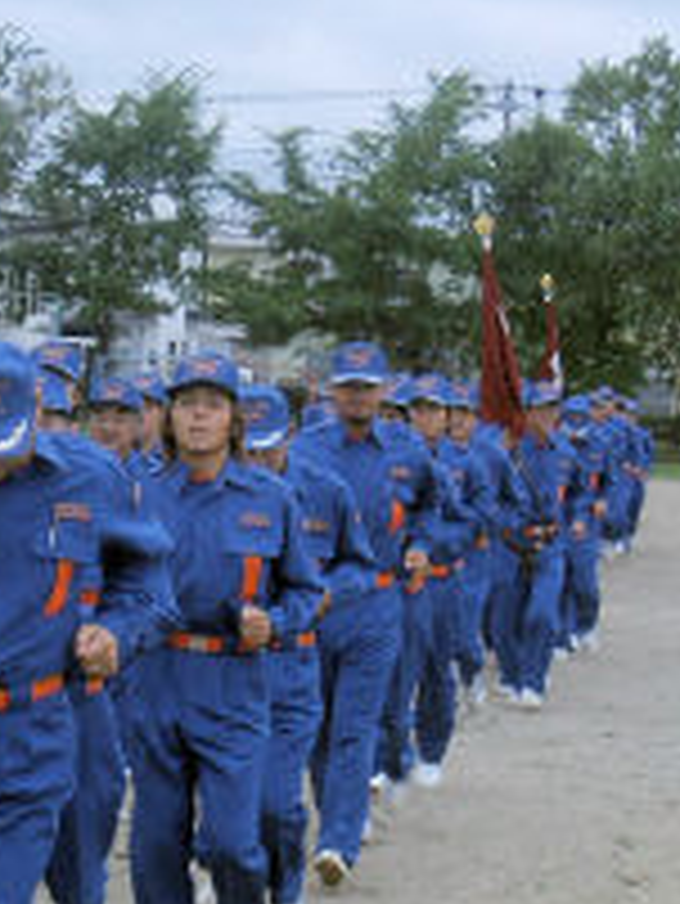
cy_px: 463
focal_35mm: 130
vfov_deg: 15.2
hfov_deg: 11.4
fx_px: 3401
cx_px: 101
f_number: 3.5
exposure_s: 1/400
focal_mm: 10.2
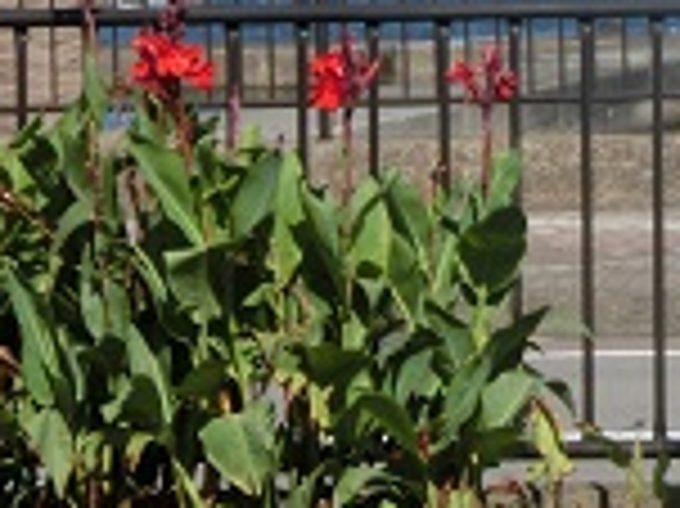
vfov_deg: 6.3
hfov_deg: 8.4
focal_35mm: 234
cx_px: 779
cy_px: -126
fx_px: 4593
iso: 80
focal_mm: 11.17
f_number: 4.6
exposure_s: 1/800
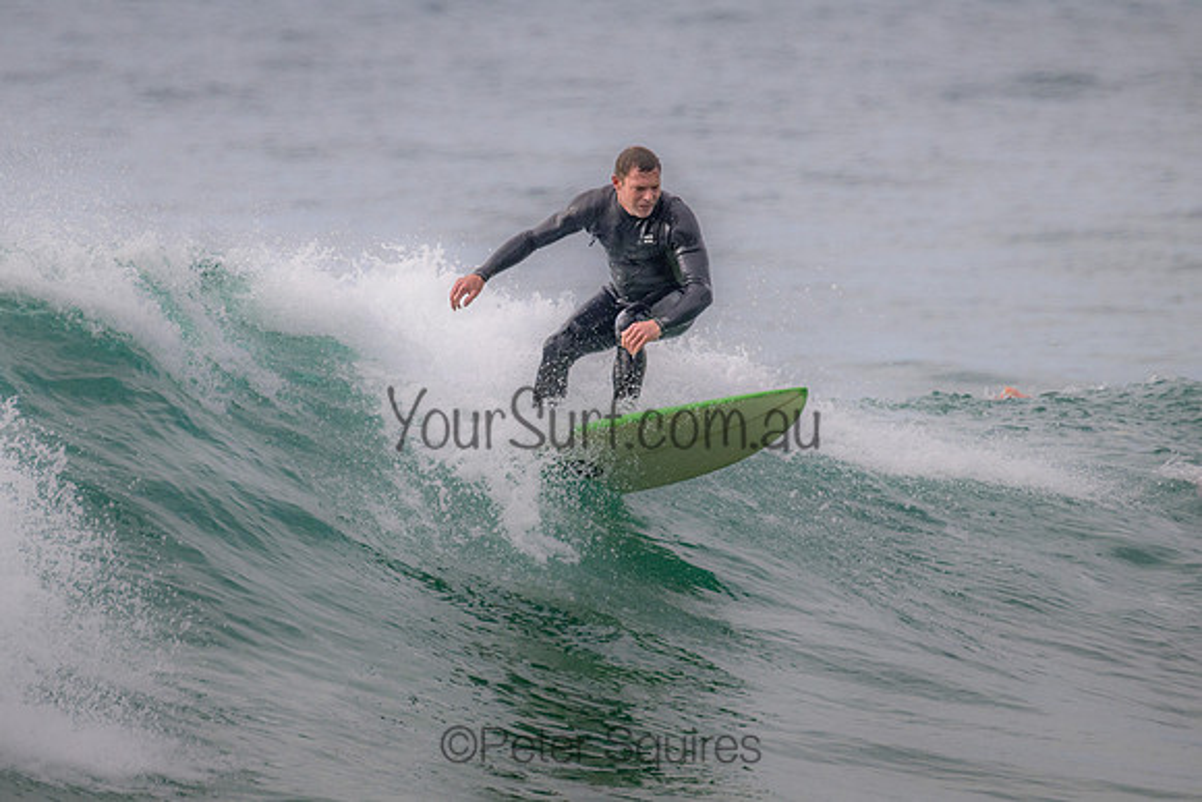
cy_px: 270
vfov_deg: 1.4
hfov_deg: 2.0
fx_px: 33652
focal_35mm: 1008
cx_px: 572
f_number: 11
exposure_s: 1/2000
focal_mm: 760
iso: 1400
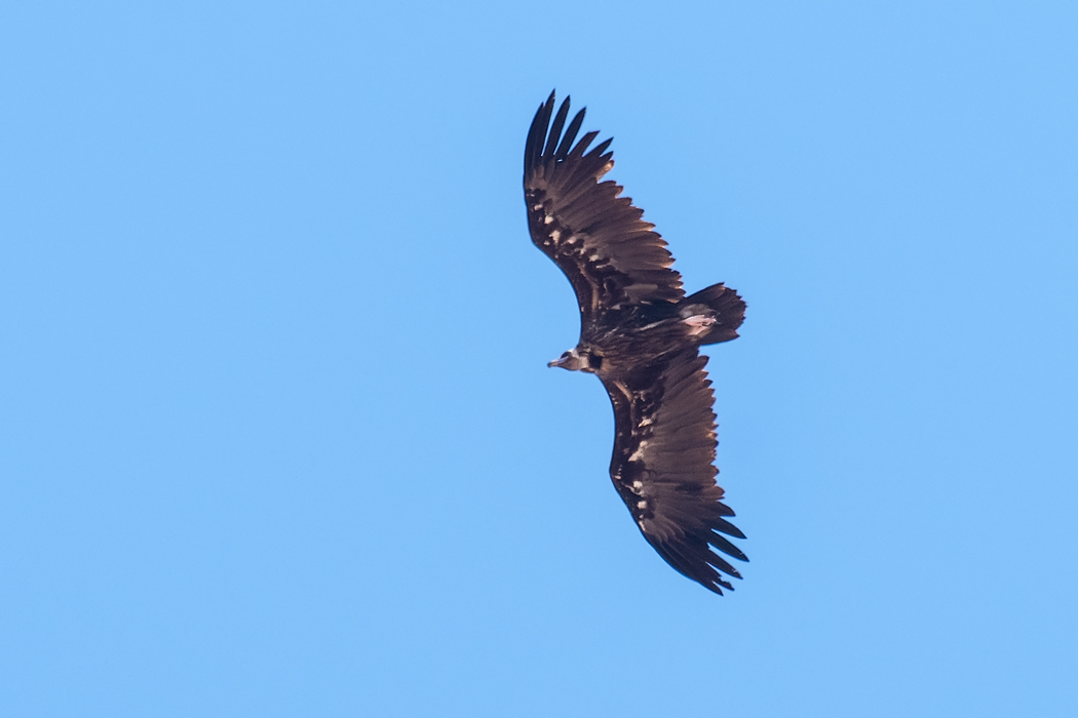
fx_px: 21558
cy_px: 359
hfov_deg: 2.9
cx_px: 539
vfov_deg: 1.9
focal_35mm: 720
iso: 400
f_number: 6.3
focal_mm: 480
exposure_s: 1/1250
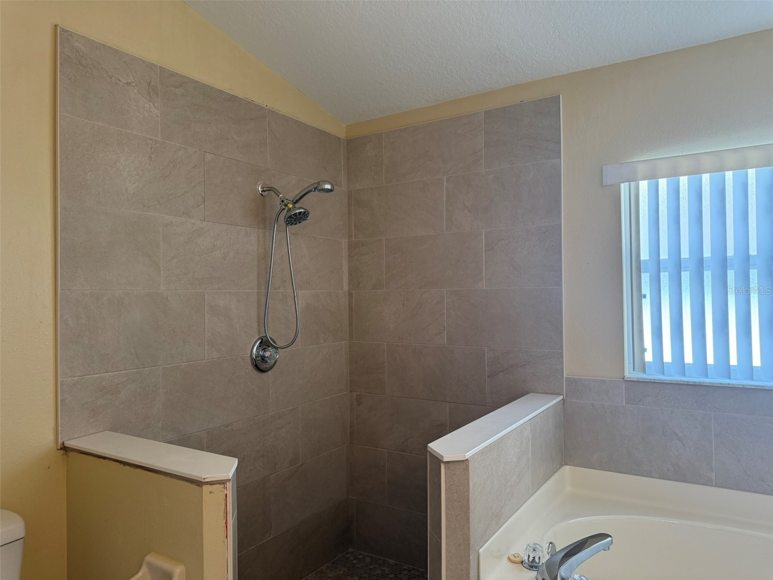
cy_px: 290
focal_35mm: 24
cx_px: 386
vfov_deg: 56.8
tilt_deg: +2.3
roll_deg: +0.4
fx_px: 536
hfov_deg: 71.6
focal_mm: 6.76
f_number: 1.78
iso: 250
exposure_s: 1/120
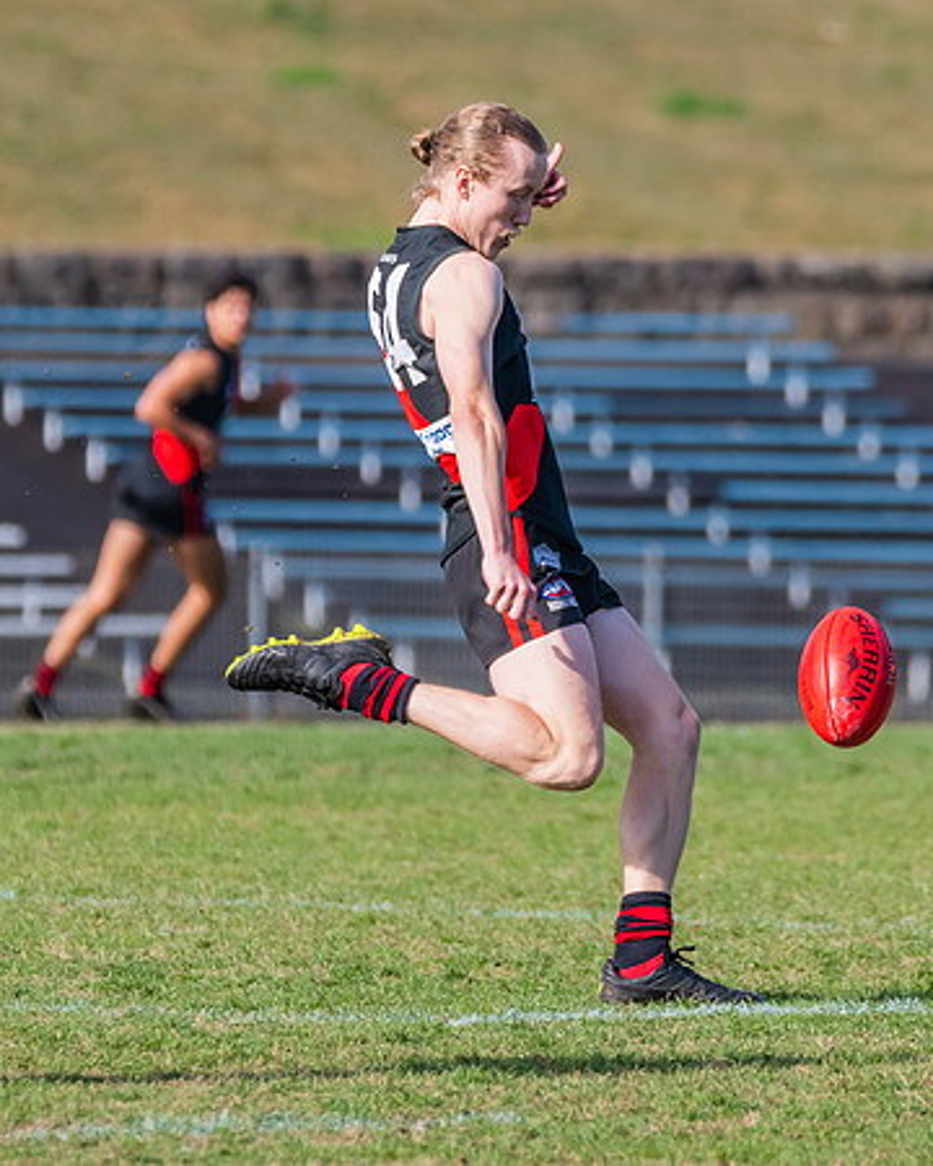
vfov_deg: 2.7
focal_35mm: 722
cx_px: 671
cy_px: 375
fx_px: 24910
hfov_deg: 2.1
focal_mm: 350
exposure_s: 1/1600
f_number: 6.3
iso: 500
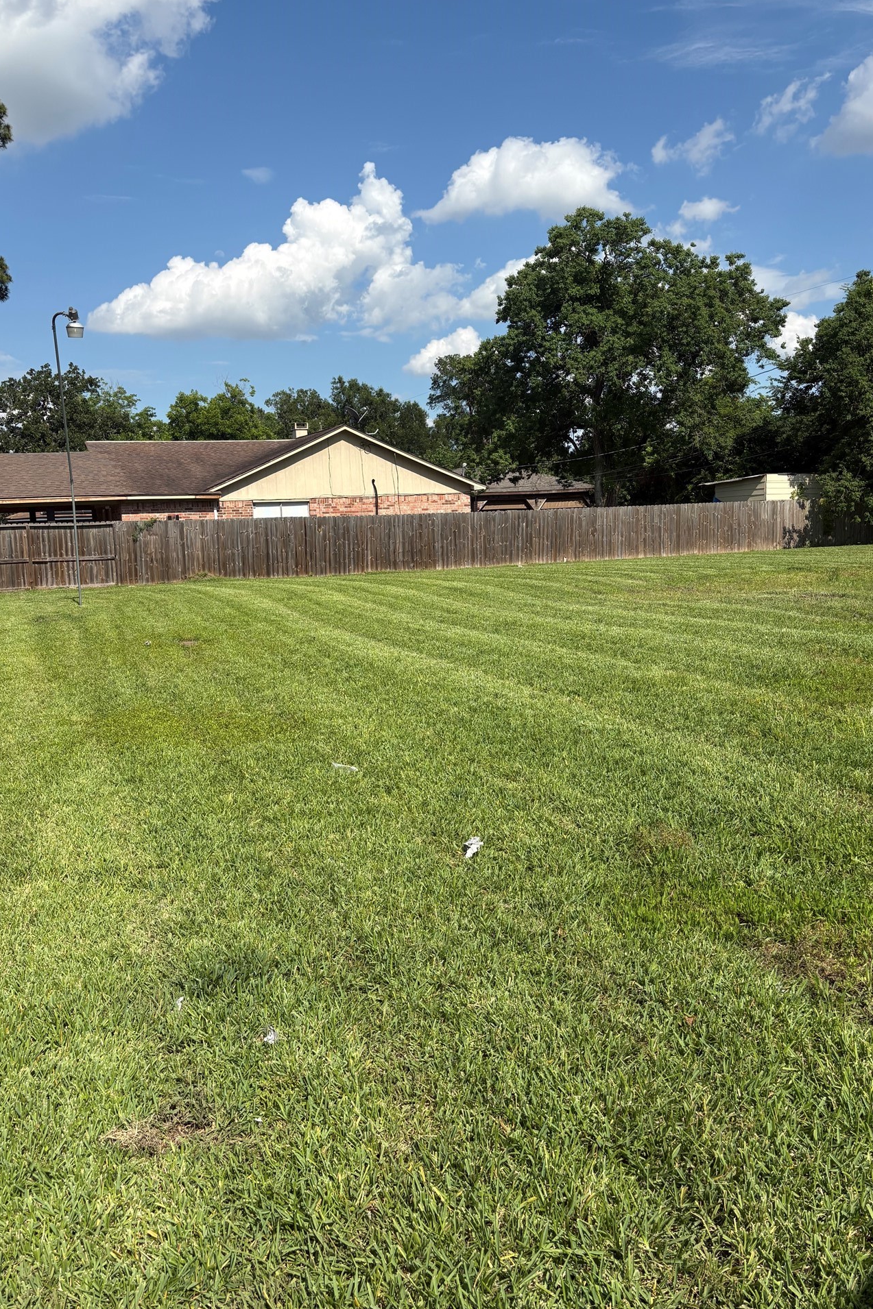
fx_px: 1055
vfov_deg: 63.6
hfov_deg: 44.9
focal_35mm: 29
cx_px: 404
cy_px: 633
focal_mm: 5.96
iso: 50
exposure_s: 1/4065
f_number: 1.6
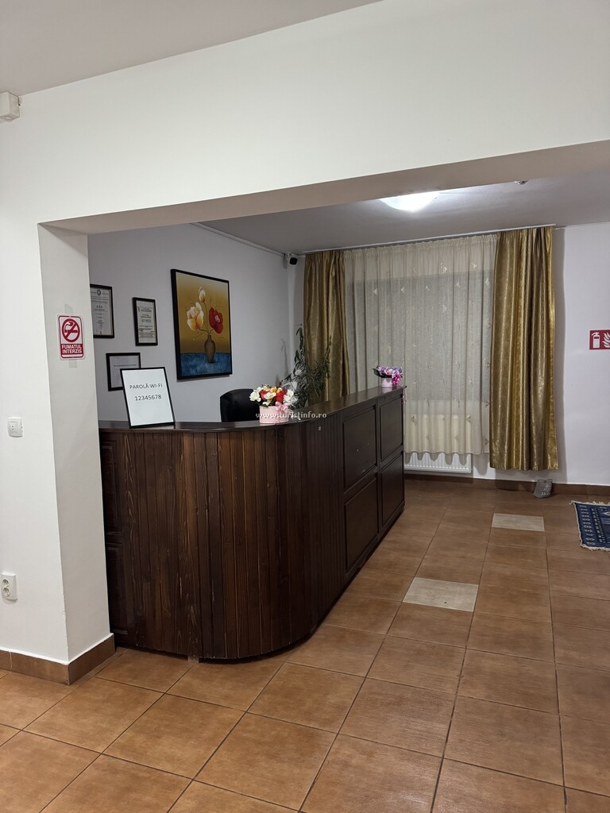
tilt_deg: -5.8
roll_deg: +1.2
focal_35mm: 24
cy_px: 406
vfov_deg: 71.6
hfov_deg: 56.8
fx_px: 564
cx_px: 305
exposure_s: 1/50
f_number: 1.78
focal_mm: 6.76
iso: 500
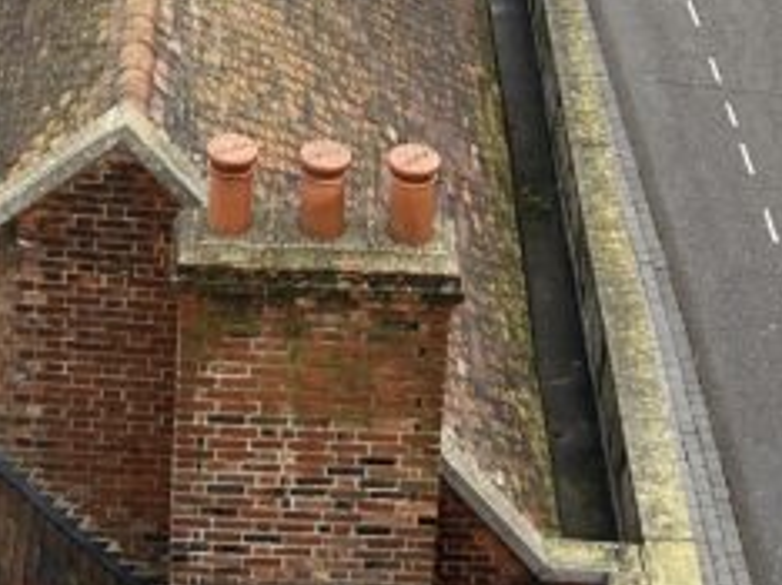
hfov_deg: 17.1
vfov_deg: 11.5
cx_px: 154
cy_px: -632
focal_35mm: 114
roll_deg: -1.8
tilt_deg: -17.1
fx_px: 2573
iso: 50
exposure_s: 1/598
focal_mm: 5.1
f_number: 1.6
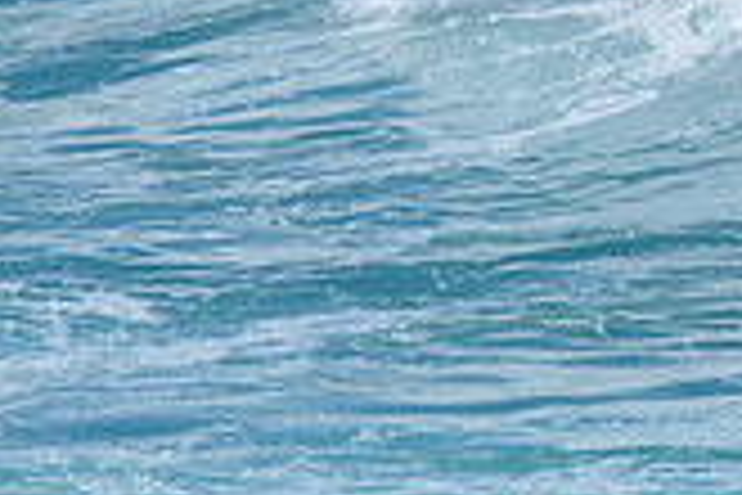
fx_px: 55893
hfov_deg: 0.8
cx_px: 1144
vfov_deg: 0.5
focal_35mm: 2712
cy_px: -95
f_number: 8
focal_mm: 560
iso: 250
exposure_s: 1/2000
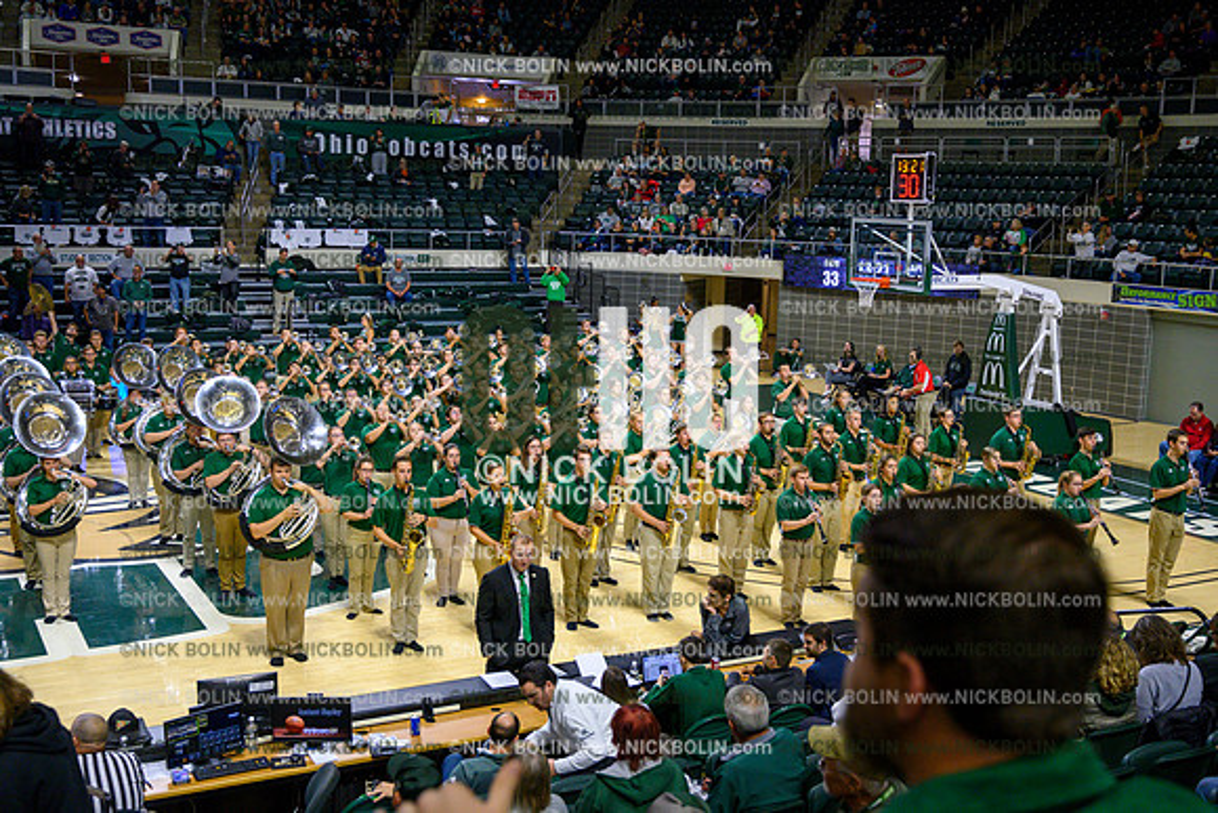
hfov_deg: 49.5
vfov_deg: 34.2
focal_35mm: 39
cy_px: 406
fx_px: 1320
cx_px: 609
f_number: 4.5
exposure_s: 1/500
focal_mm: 39
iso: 3200
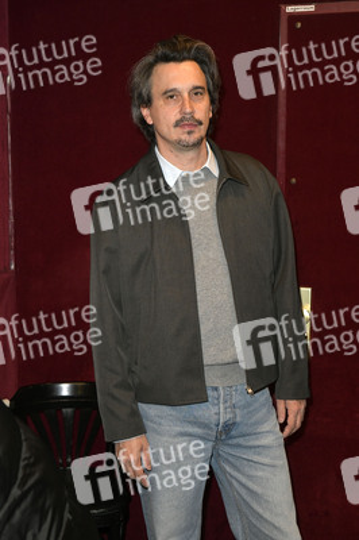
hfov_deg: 25.9
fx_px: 779
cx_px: 180
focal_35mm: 52
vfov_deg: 38.2
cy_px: 270
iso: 2500
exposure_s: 1/160
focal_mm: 52
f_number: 5.6
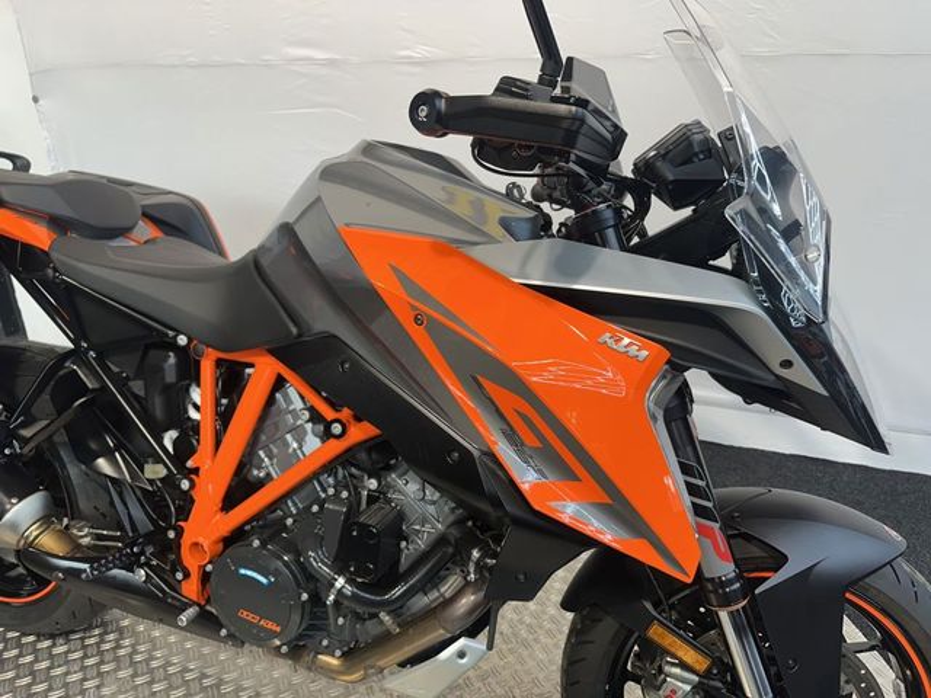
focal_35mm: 24
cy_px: 349
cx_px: 466
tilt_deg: -21.2
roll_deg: +3.2
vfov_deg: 56.8
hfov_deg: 71.6
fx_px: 645
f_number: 1.78
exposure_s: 1/100
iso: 125
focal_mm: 6.86
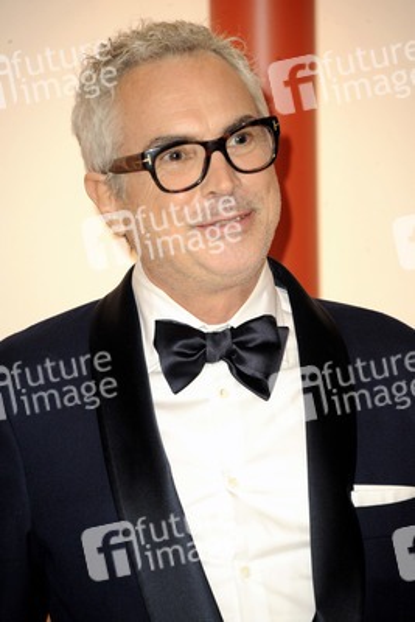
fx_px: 5183
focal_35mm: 300
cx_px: 208
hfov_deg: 4.6
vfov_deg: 6.9
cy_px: 311
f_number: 6.3
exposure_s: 1/200
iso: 1600
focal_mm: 300
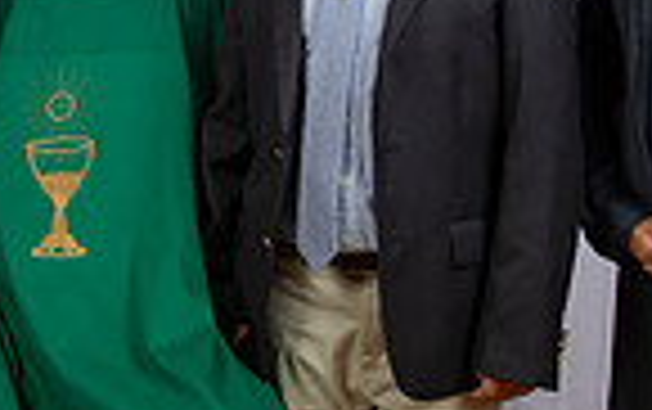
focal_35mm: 130
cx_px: 45
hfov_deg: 15.8
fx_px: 2313
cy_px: 86
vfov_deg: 10.1
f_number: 8
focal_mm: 32
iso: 320
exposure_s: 1/200
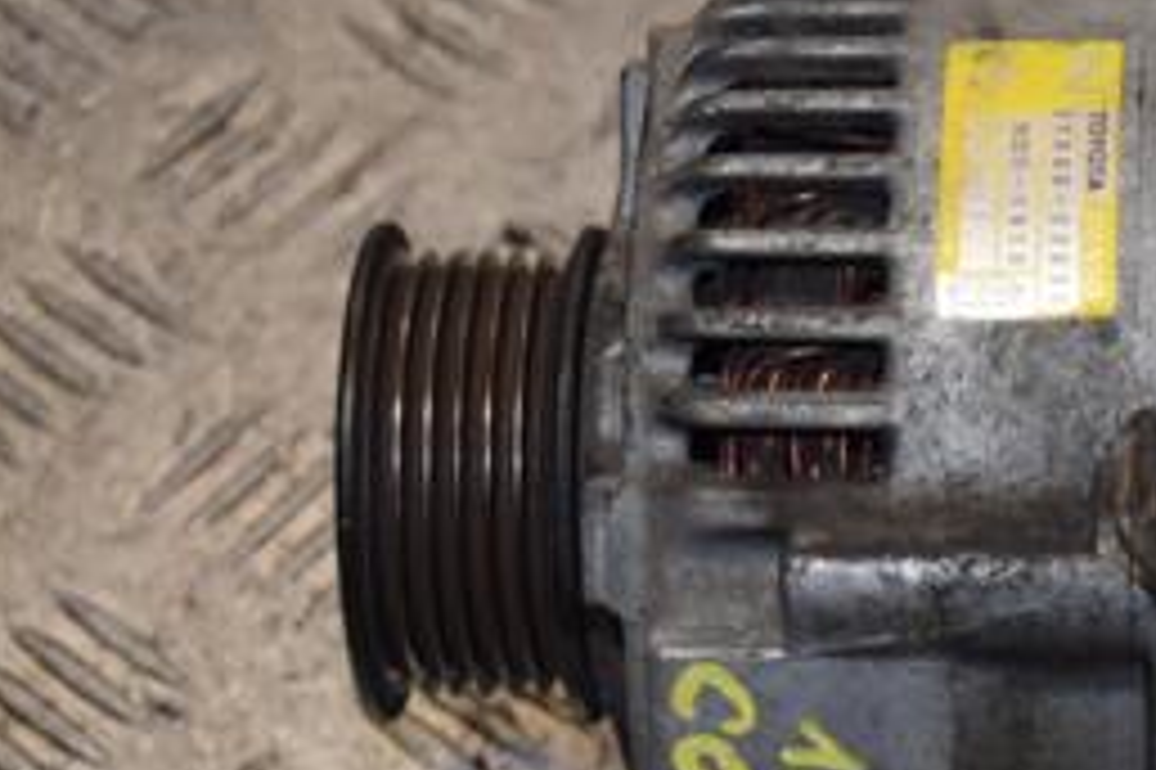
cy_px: 698
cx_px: 963
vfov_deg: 8.1
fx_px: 5391
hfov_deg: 12.2
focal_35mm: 168
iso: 800
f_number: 5
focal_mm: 48
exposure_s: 1/200
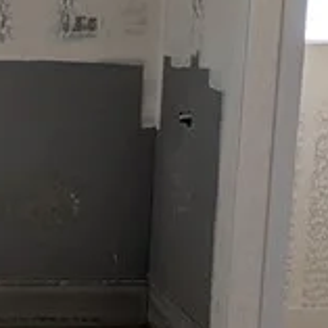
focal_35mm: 69
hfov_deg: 21.7
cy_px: 252
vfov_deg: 24.7
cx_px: -137
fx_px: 740
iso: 62
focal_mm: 2.02
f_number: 1.7
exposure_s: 1/111
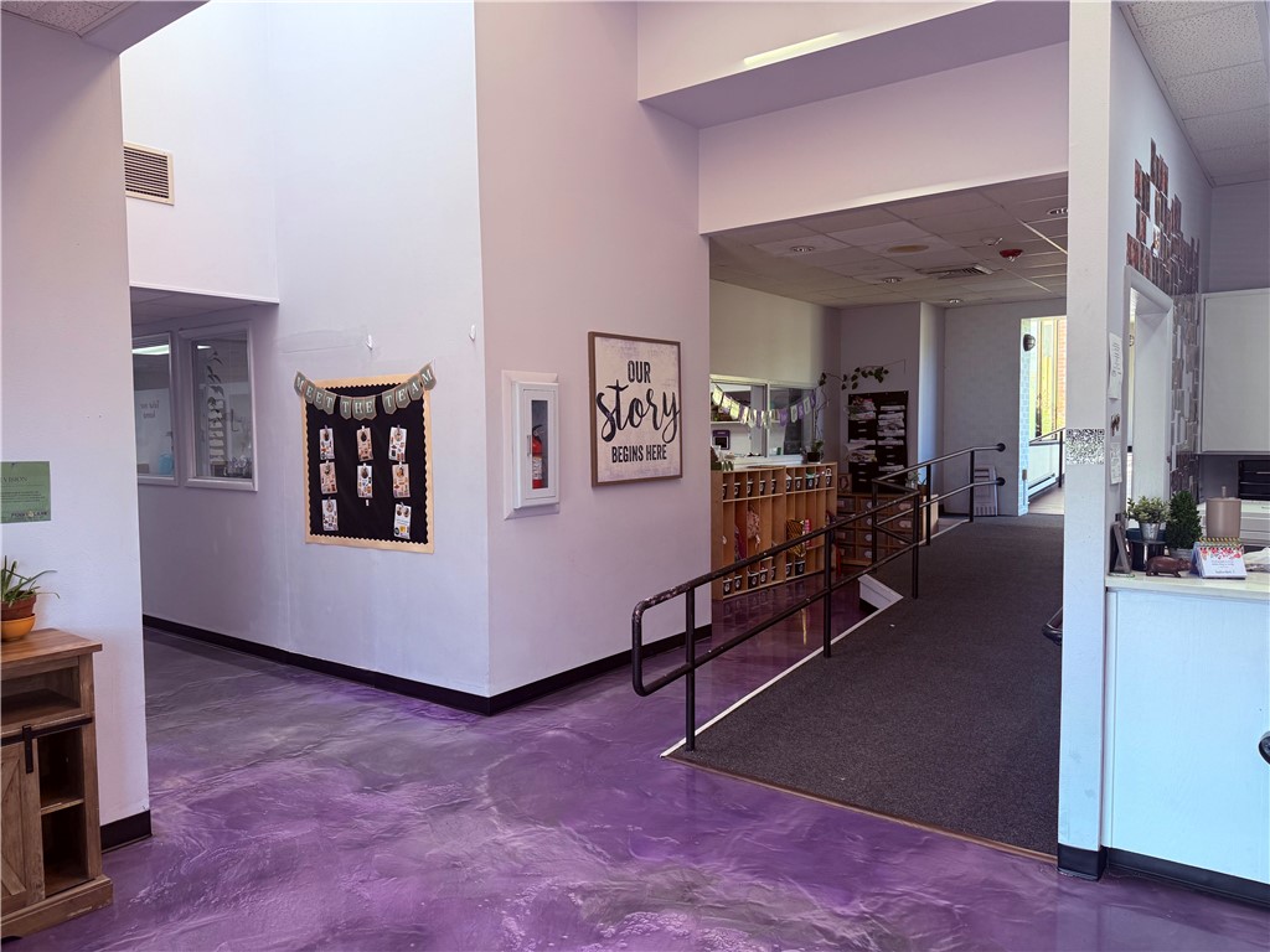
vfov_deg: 56.8
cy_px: 476
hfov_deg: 71.6
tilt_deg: -2.7
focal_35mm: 24
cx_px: 635
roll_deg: +0.5
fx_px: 881
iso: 125
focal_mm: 6.76
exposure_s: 1/120
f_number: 1.78
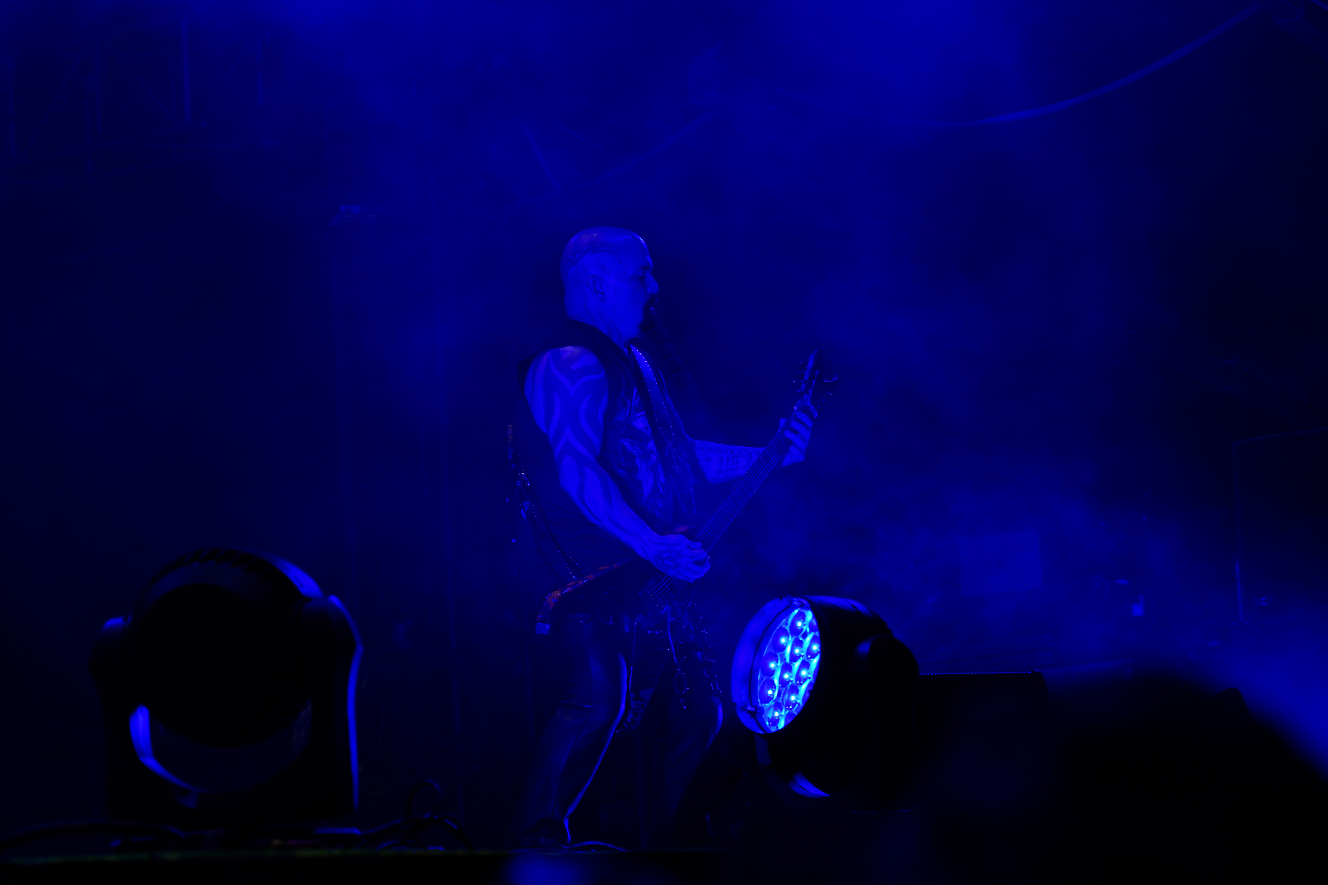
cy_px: 442
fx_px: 3873
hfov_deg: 19.5
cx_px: 664
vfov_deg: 13.0
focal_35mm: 105
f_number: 5
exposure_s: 1/200
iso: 100
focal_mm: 105
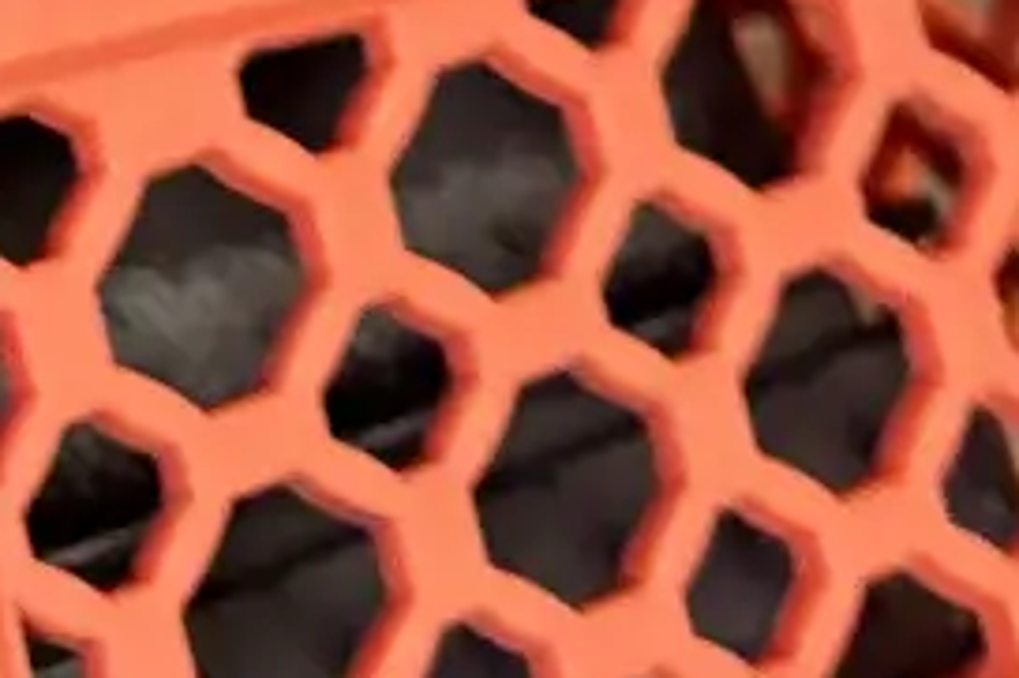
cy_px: -671
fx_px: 5403
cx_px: -210
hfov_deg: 10.6
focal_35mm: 191
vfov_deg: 6.9
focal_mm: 5.96
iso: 400
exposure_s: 1/33
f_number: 1.6
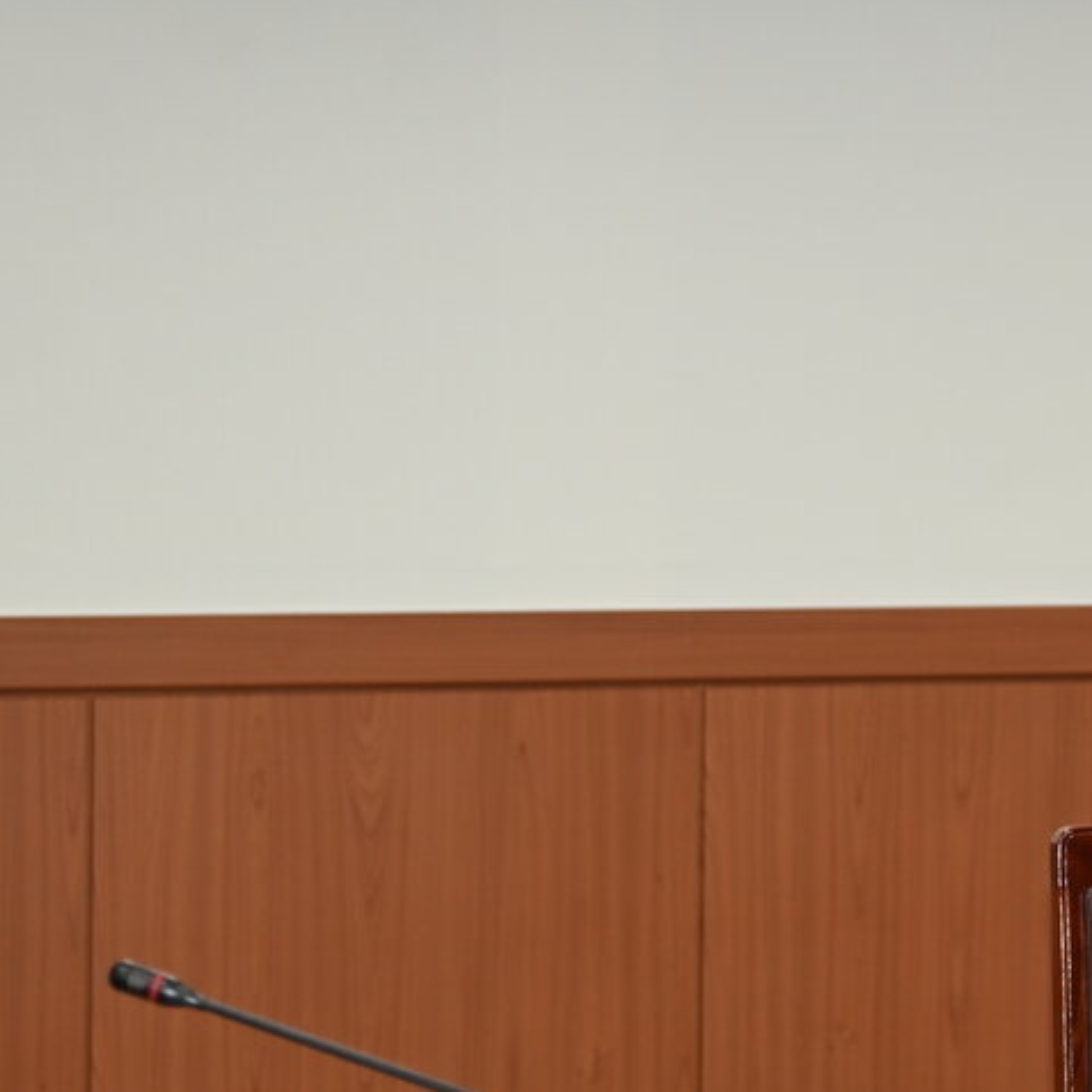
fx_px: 6674
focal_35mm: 187
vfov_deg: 9.3
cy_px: 374
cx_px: 868
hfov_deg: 9.3
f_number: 4
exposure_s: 1/60
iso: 360
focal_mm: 75
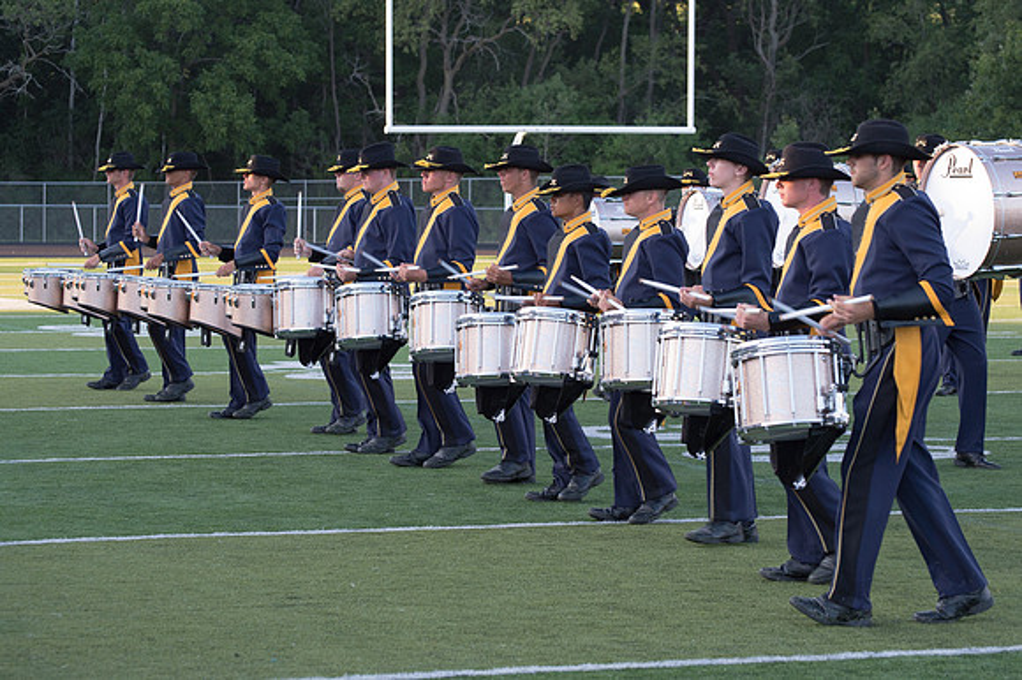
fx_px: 3385
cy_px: 254
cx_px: 545
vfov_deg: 11.5
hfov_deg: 17.2
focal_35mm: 119
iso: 640
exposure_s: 1/200
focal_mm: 92
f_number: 7.1
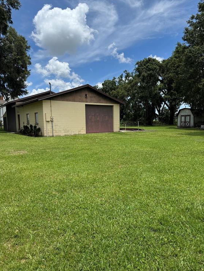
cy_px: 140
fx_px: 196
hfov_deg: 54.9
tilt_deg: -5.9
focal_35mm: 25
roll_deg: +1.8
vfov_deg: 69.4
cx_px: 105
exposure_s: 1/4608
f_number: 1.78
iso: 80
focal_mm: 6.76
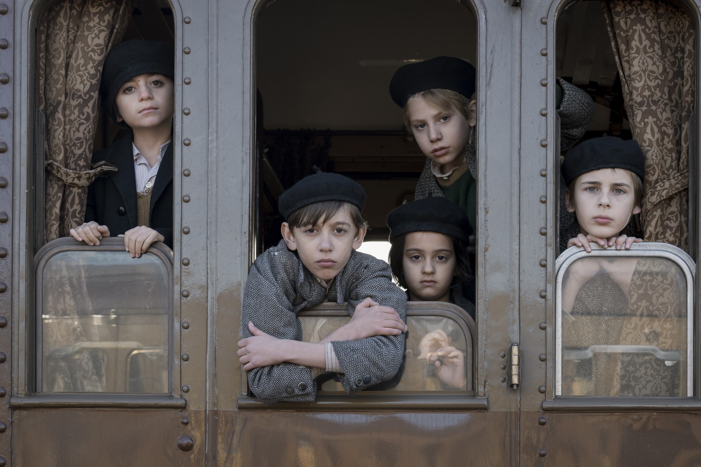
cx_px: 350
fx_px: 1576
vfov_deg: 16.8
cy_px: 234
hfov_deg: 25.1
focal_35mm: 81
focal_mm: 81
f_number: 9
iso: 1000
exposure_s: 1/250
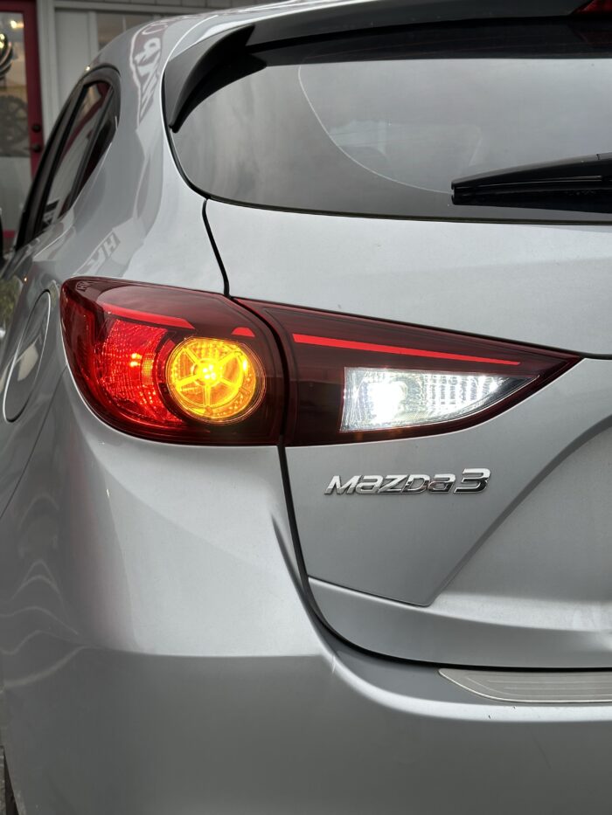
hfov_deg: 30.3
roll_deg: +0.2
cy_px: 408
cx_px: 306
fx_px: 1131
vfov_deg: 39.7
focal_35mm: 48
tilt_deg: -8.7
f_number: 1.78
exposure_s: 1/210
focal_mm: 6.86
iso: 50
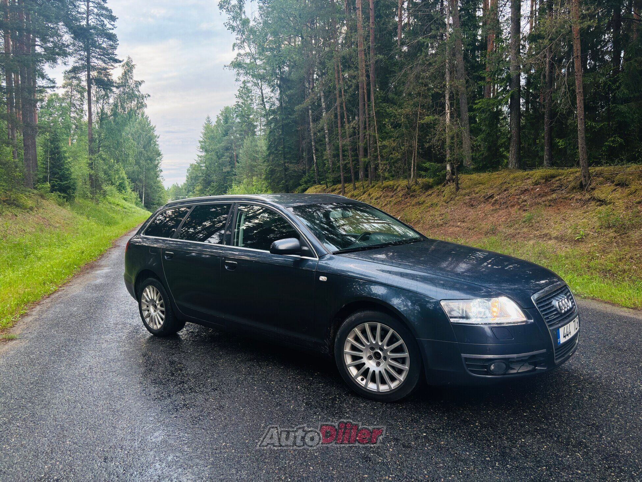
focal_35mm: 26
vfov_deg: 53.1
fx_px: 482
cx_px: 321
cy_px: 241
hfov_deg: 67.3
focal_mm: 5.96
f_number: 1.6
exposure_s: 1/60
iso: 125
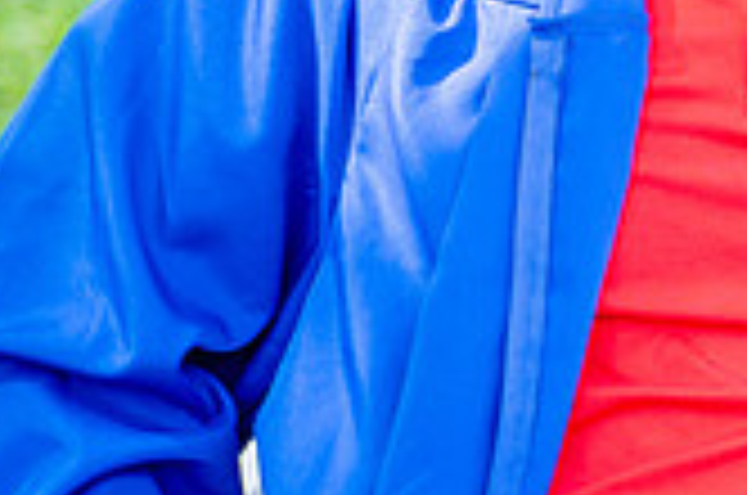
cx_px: 1130
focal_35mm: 175
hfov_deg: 11.3
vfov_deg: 7.8
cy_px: 50
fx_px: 3624
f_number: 2.2
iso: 100
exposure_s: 1/320
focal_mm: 50
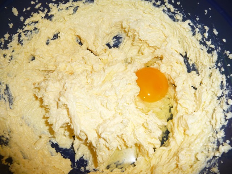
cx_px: 116
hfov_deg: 63.4
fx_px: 188
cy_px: 87
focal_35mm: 28
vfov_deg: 49.7
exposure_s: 1/30
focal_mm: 4.7
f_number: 3.3
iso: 100
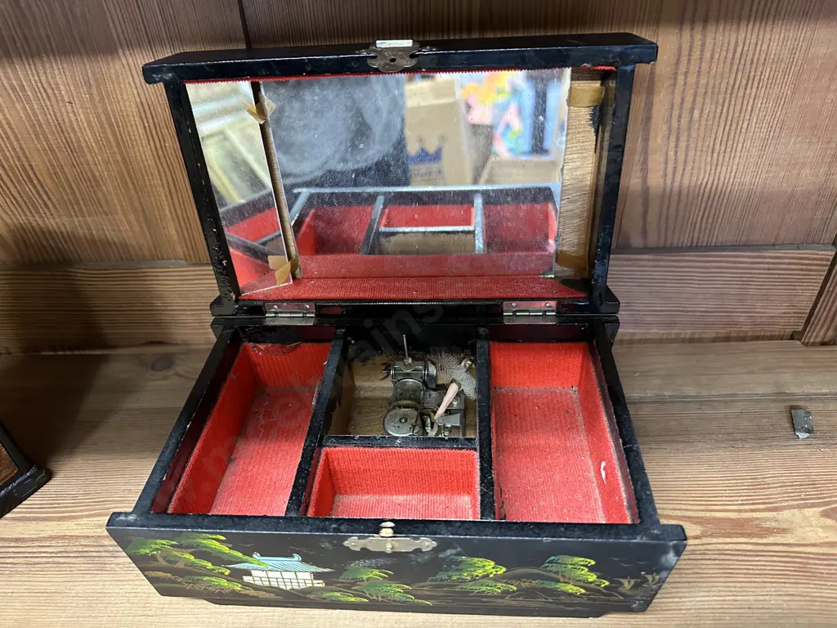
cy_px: 314
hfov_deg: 71.6
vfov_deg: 56.8
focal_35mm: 24
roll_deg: +2.7
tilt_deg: -38.6
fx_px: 580
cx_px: 418
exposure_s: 1/50
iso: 500
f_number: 1.78
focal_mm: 6.86
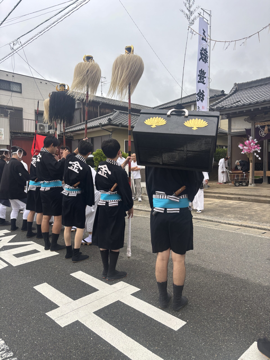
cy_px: 180
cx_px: 135
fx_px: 270
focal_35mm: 26
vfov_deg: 67.3
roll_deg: -1.3
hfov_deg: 53.1
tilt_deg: -3.2
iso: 50
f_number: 1.6
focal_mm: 5.96
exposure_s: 1/405
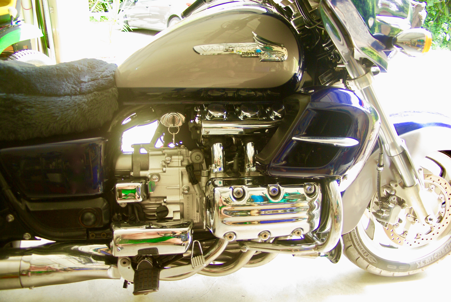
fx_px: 339
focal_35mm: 27
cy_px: 151
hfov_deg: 67.3
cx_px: 226
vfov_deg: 48.0
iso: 200
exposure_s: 1/45
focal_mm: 18
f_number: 3.5
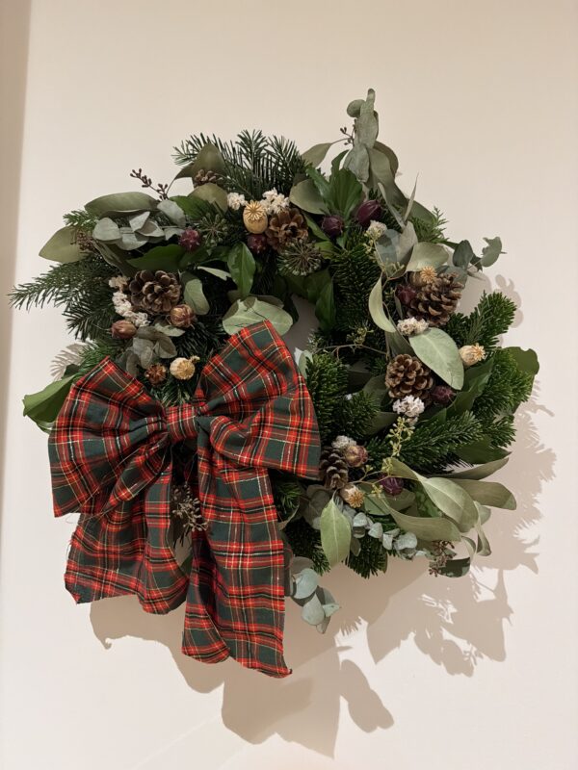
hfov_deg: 56.8
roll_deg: +0.6
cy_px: 385
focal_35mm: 24
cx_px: 289
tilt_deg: +6.8
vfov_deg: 71.6
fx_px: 534
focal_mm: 6.76
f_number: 1.78
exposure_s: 1/50
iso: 640
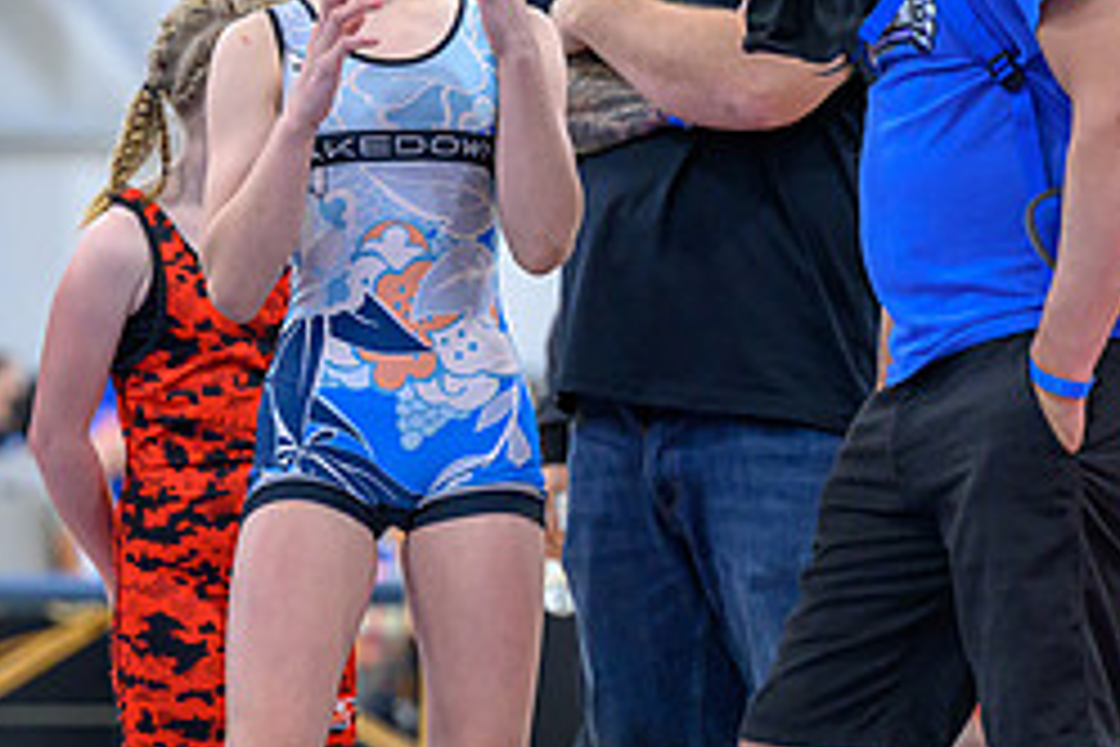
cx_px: 390
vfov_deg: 4.0
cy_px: 491
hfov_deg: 6.0
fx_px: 10608
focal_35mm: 341
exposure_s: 1/800
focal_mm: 130
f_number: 3.5
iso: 3600
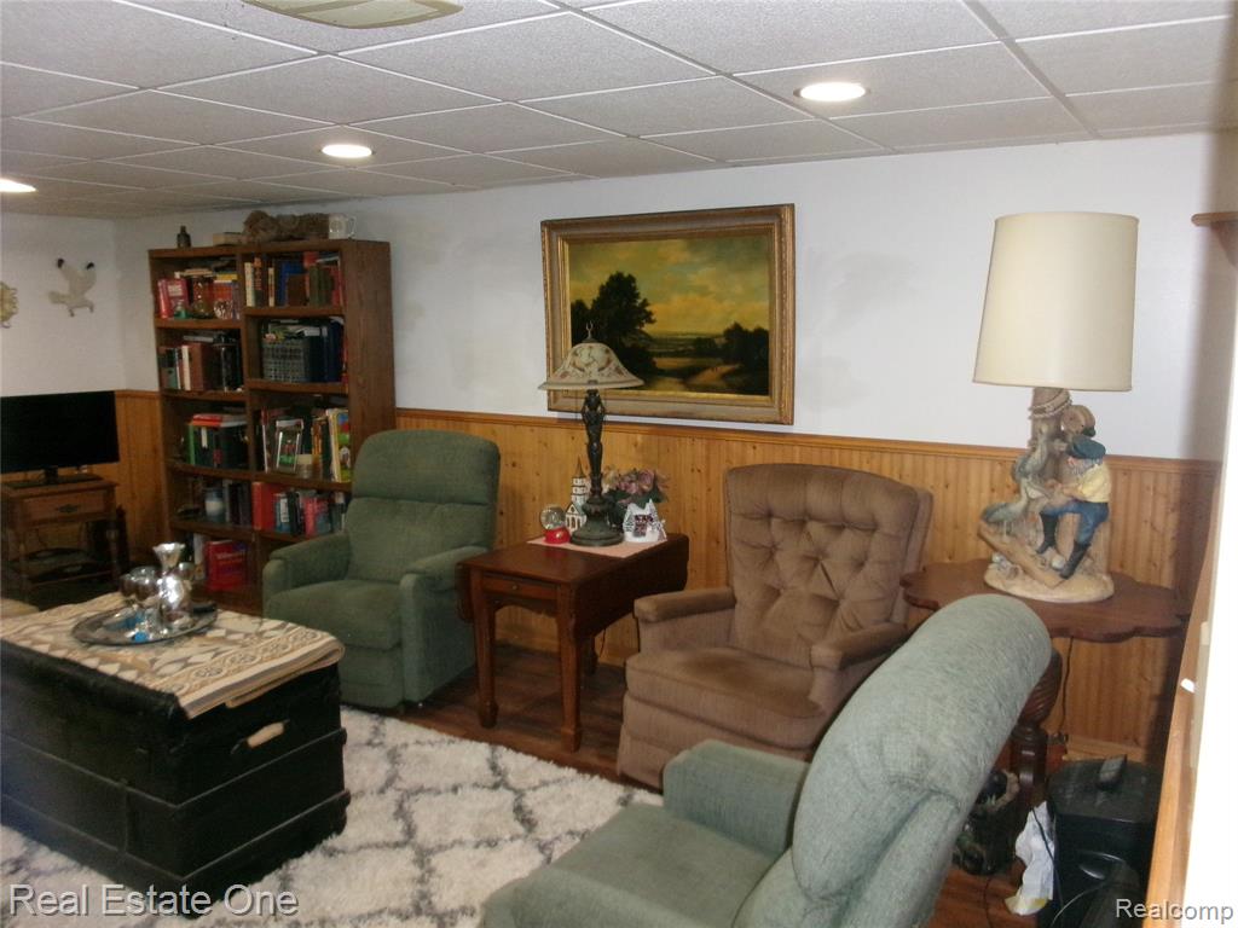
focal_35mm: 28
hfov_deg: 63.4
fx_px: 1001
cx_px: 619
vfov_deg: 49.7
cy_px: 464
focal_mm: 5.1
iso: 640
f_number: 3.9
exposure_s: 1/34
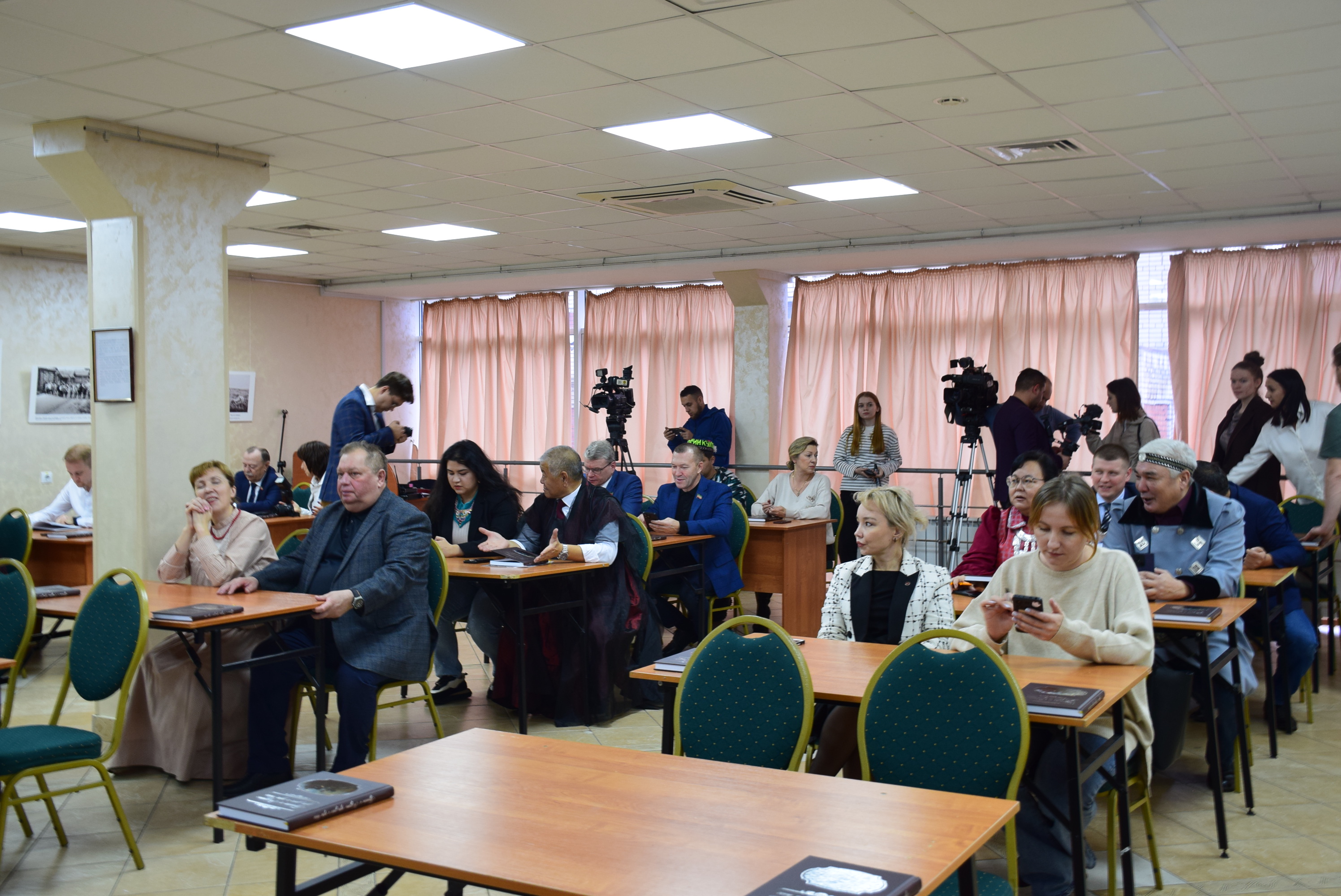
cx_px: 670
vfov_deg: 36.9
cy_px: 448
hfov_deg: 53.1
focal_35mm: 36
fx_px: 1342
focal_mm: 24
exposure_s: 1/15
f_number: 6.3
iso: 560
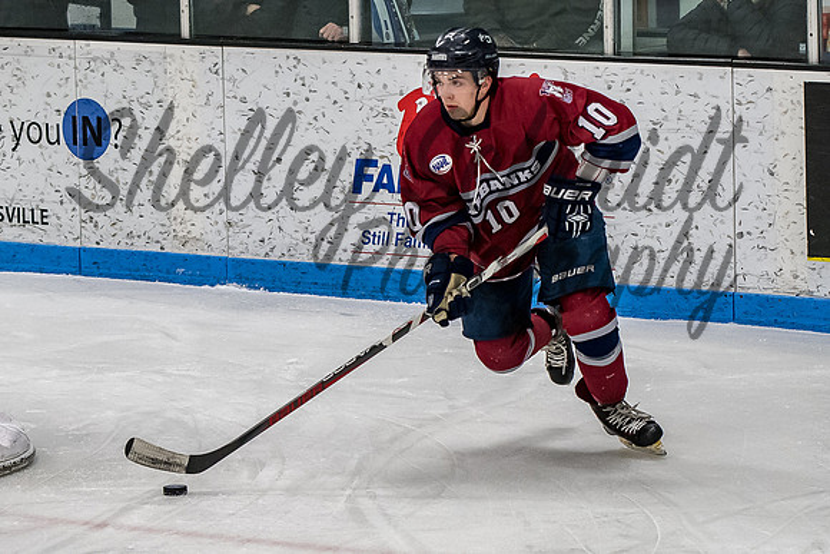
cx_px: 421
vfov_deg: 5.7
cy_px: 283
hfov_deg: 8.5
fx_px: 5595
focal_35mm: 243
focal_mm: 95
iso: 1600
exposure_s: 1/800
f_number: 3.2
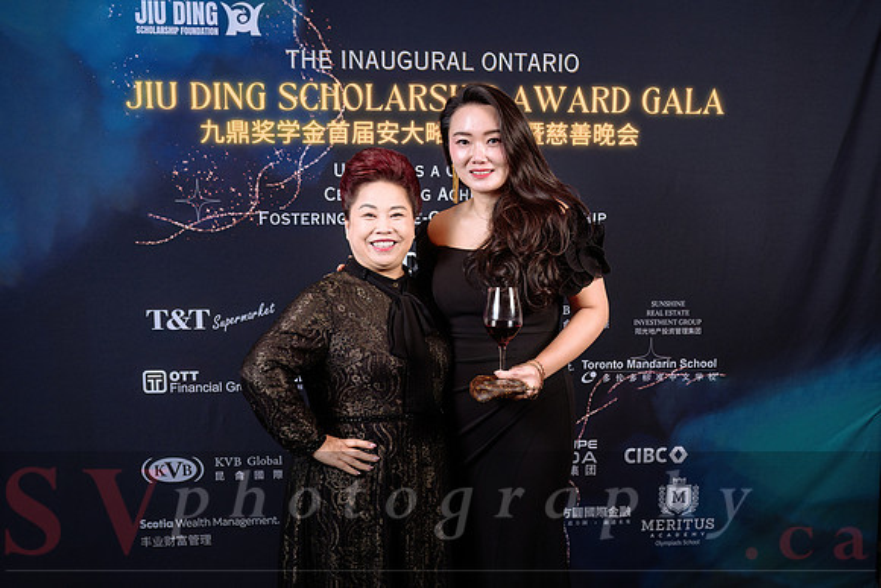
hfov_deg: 54.7
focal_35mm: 35
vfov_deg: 38.2
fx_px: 848
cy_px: 294
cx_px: 507
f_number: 4
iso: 500
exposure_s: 1/125
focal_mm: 30
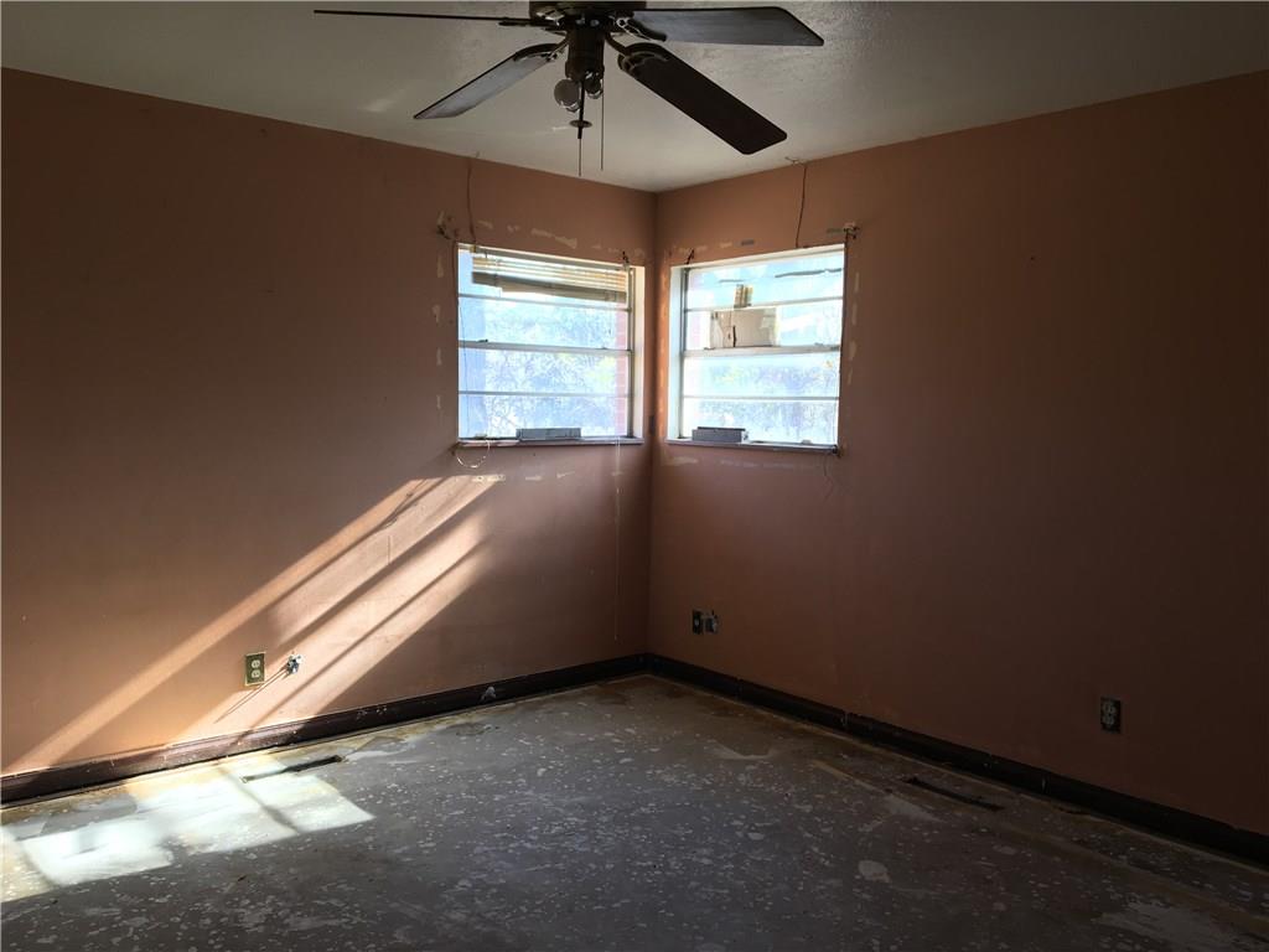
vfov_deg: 48.2
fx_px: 1063
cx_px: 634
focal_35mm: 29
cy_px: 476
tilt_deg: -4.7
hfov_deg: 61.7
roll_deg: -0.5
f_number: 2.2
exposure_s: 1/40
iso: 25
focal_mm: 4.15
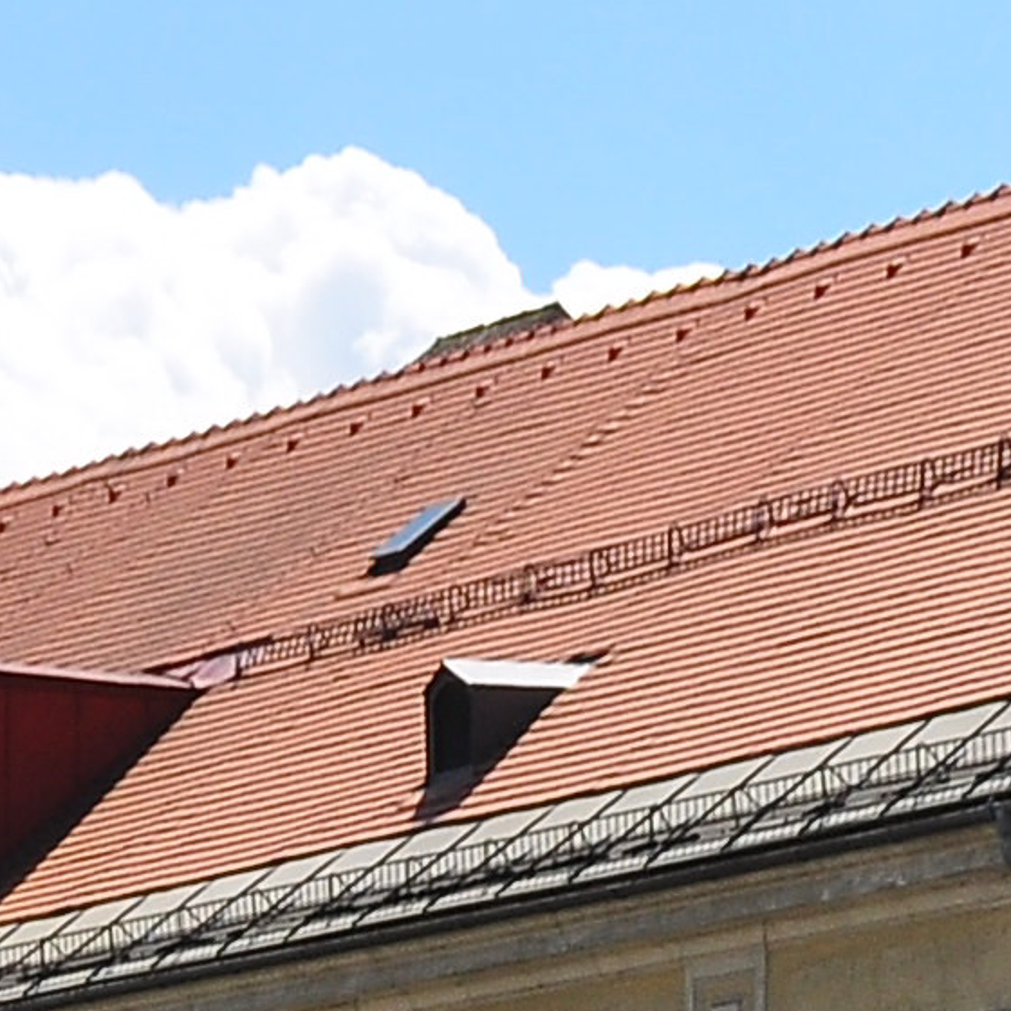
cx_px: -209
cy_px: 2208
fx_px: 11276
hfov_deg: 5.1
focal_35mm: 341
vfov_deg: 5.0
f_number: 11
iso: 200
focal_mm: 35
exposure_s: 1/400
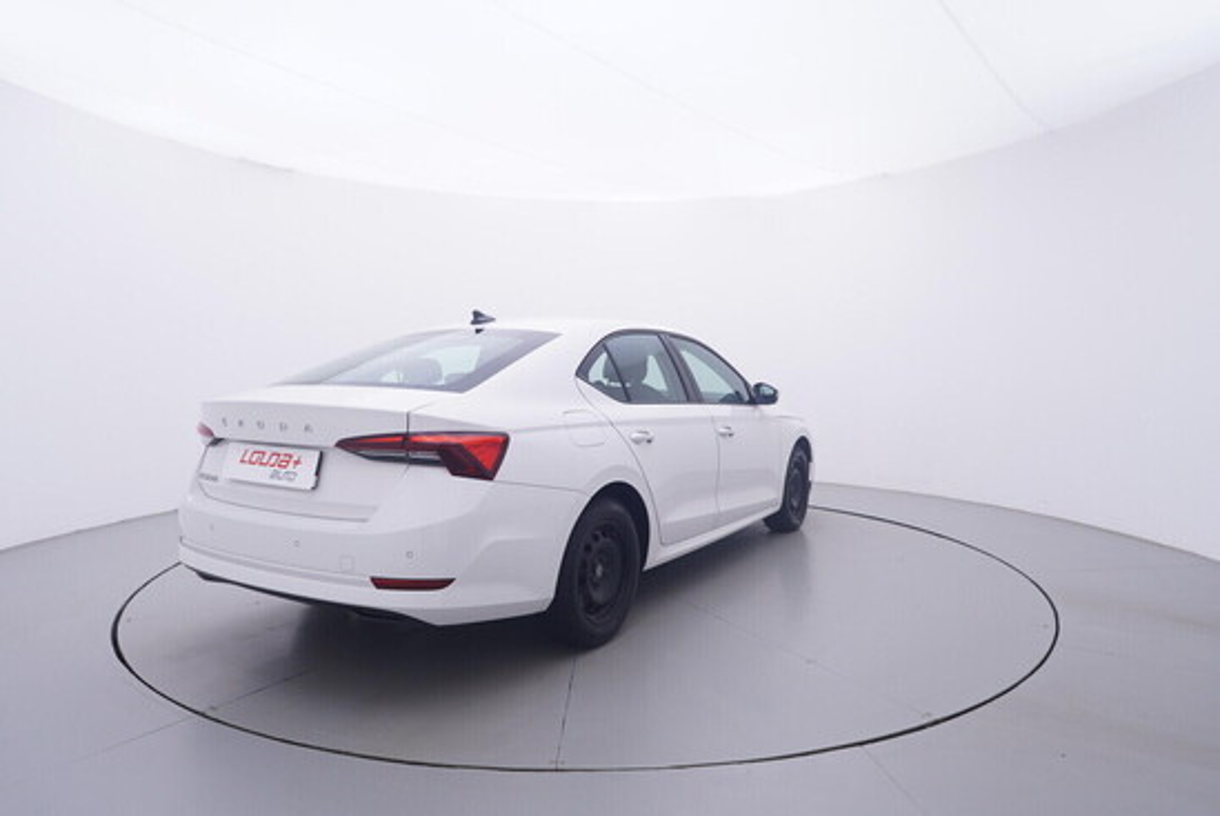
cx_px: 610
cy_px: 408
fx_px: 763
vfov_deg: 56.2
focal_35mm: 22
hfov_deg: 77.3
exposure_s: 1/80
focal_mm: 15
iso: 200
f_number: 5
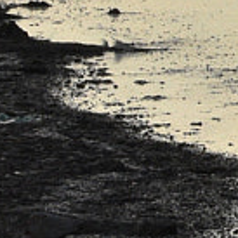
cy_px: -372
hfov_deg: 1.7
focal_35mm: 1040
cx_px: 170
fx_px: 8090
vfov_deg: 1.7
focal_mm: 70
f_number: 13
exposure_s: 1/2500
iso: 1000
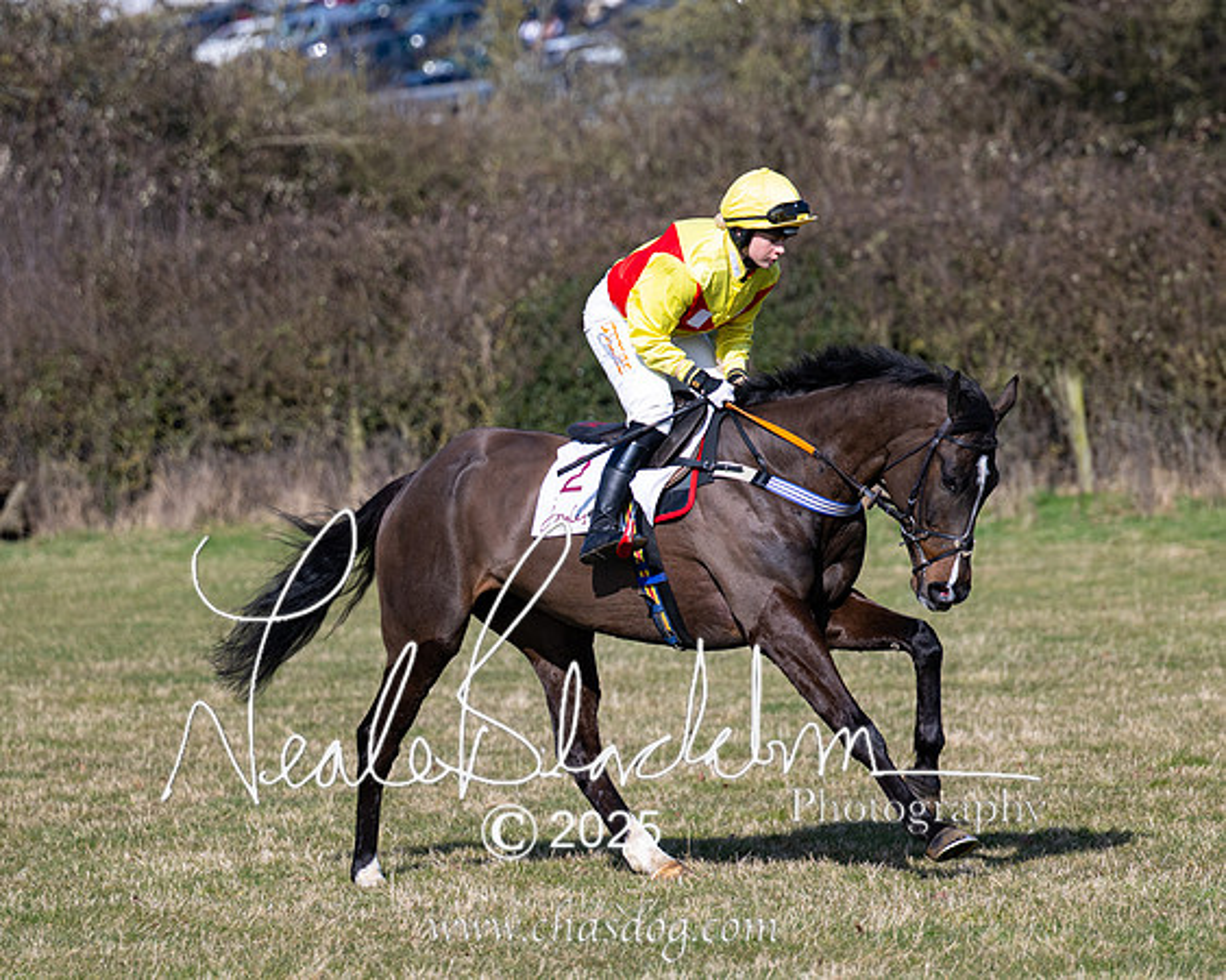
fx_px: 8381
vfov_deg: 6.7
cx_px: 539
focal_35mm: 231
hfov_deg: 8.4
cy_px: 527
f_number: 2.8
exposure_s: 1/5000
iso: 200
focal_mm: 120
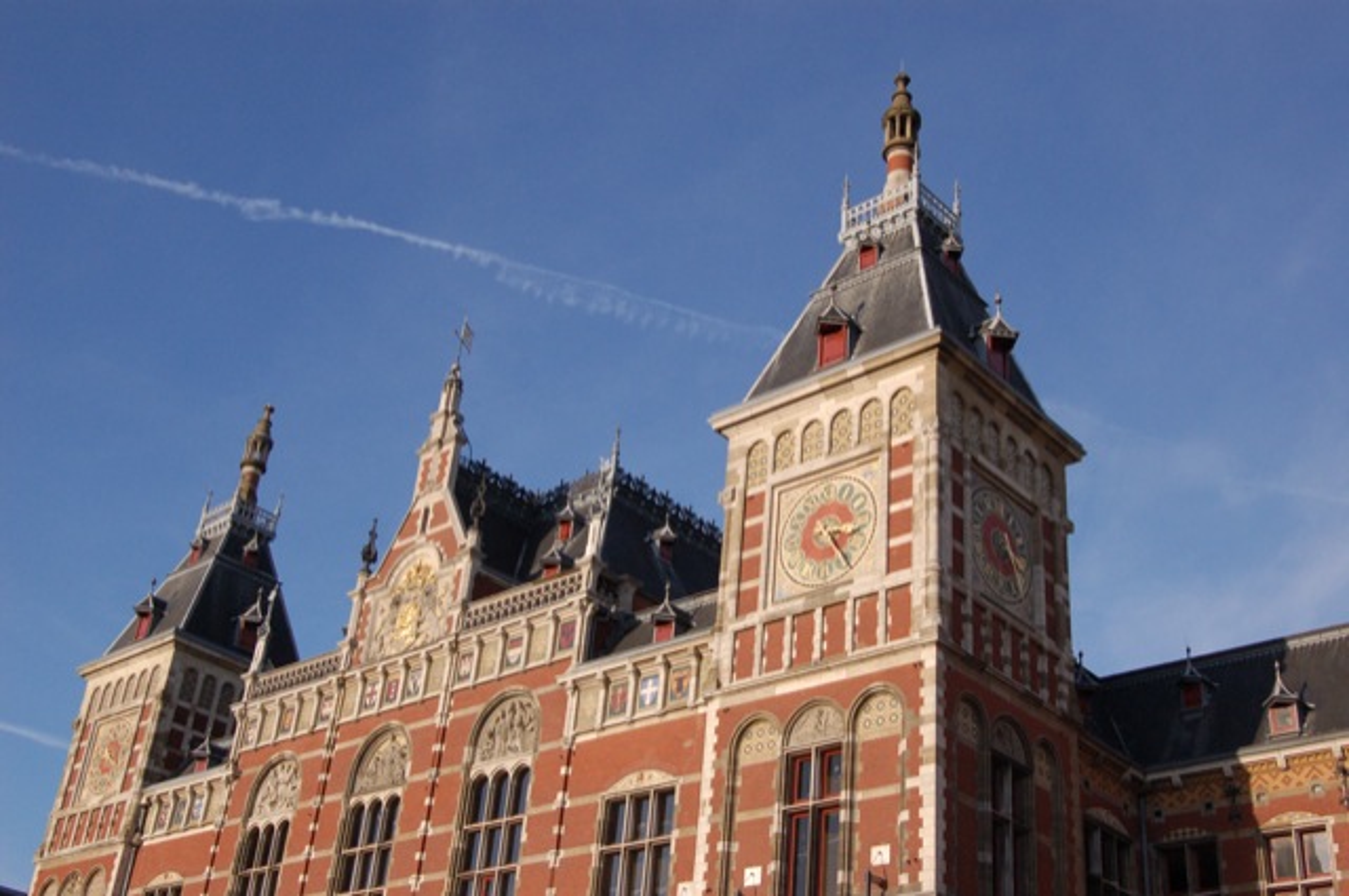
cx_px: 674
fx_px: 1460
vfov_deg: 34.1
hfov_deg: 49.6
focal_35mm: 39
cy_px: 448
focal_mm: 26
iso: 800
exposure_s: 1/640
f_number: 13
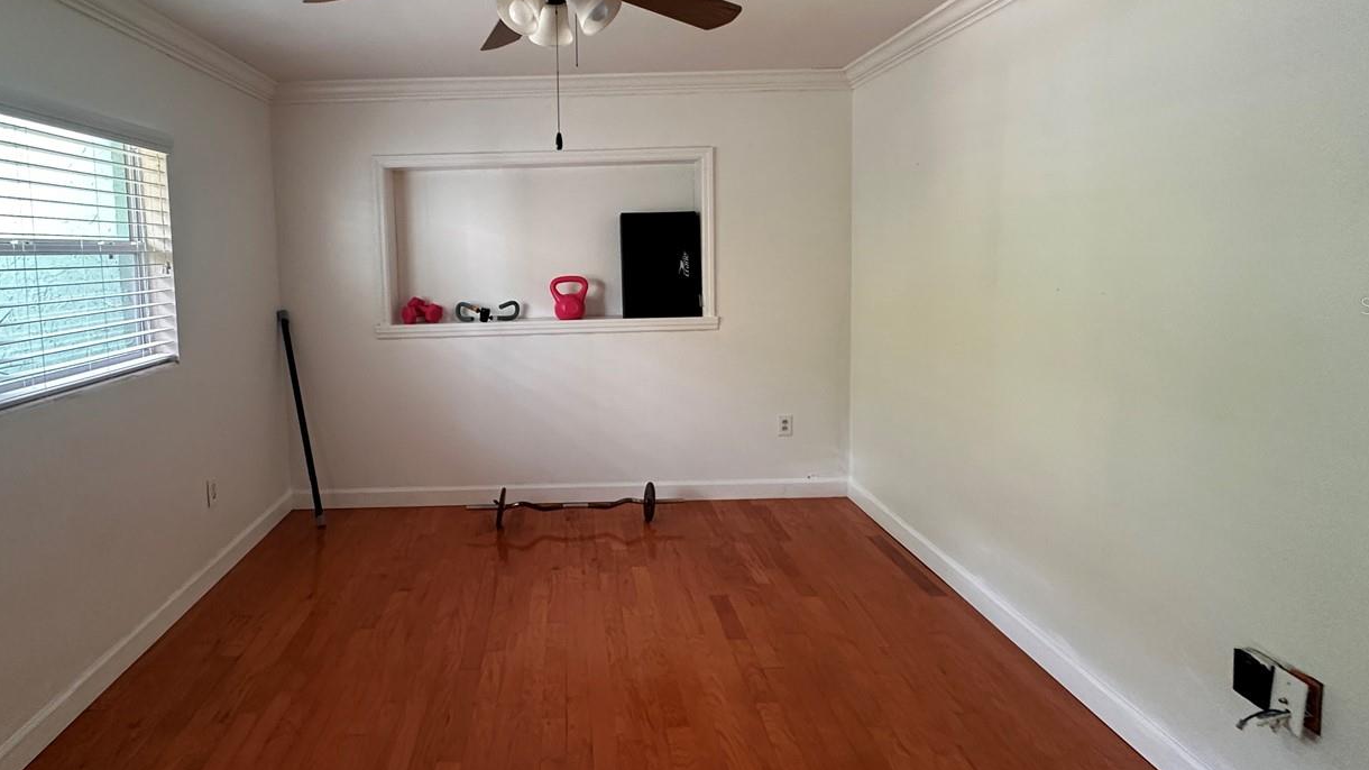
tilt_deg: -2.8
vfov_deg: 55.4
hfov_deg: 85.9
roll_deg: +0.4
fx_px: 726
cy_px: 305
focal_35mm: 20
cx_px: 569
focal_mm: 2.22
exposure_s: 1/60
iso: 250
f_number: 2.2
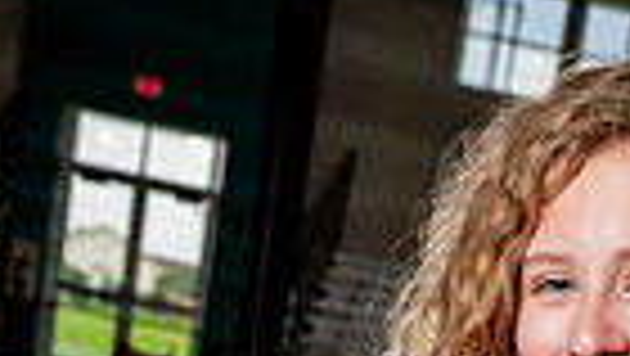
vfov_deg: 6.9
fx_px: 2708
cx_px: 590
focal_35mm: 162
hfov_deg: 13.1
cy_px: 991
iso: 400
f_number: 7.1
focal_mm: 48
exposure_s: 1/250
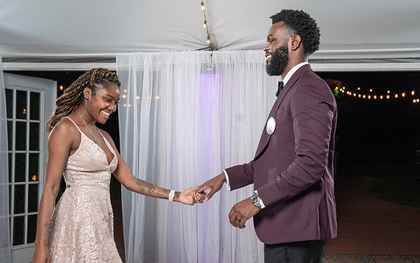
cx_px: 220
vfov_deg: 23.5
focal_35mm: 55
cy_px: 138
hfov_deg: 36.9
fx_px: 629
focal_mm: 42
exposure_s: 1/200
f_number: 5.6
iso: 1000
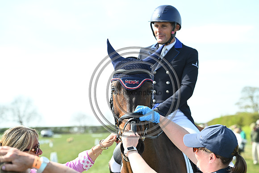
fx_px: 705
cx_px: 130
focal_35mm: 98
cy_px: 86
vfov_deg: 14.0
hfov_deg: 20.8
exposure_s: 1/1250
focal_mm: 98
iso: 720
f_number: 5
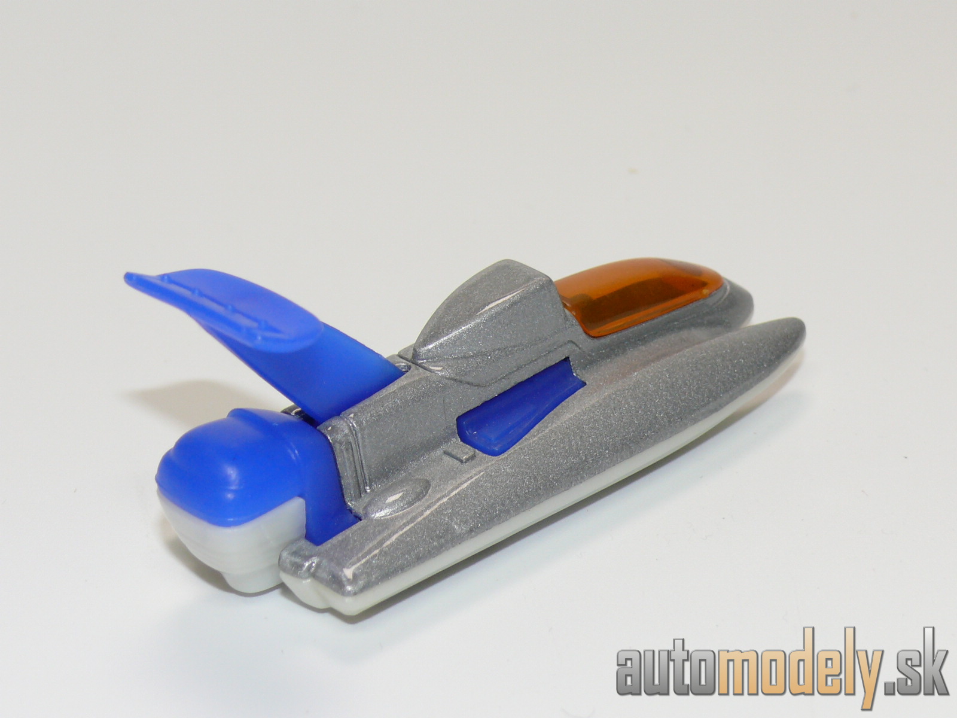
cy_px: 359
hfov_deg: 20.7
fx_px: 2626
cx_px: 478
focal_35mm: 95
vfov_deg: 15.6
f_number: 4
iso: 100
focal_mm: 12.9
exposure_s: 1/30
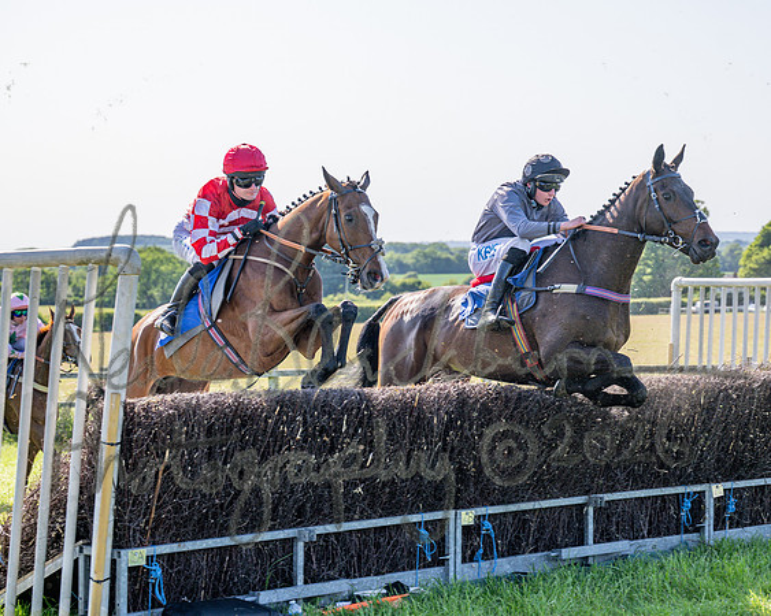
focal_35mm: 89
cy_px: 308
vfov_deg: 17.3
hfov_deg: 21.5
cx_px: 434
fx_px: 2025
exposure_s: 1/1600
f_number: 4
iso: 200
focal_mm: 70
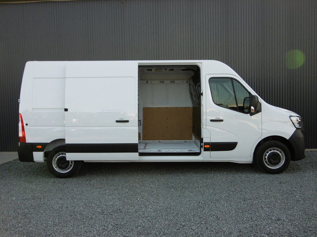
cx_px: 158
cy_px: 118
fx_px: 293
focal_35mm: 32
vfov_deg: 44.2
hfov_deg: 56.8
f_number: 3.5
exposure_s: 1/250
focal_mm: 5.8
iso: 100
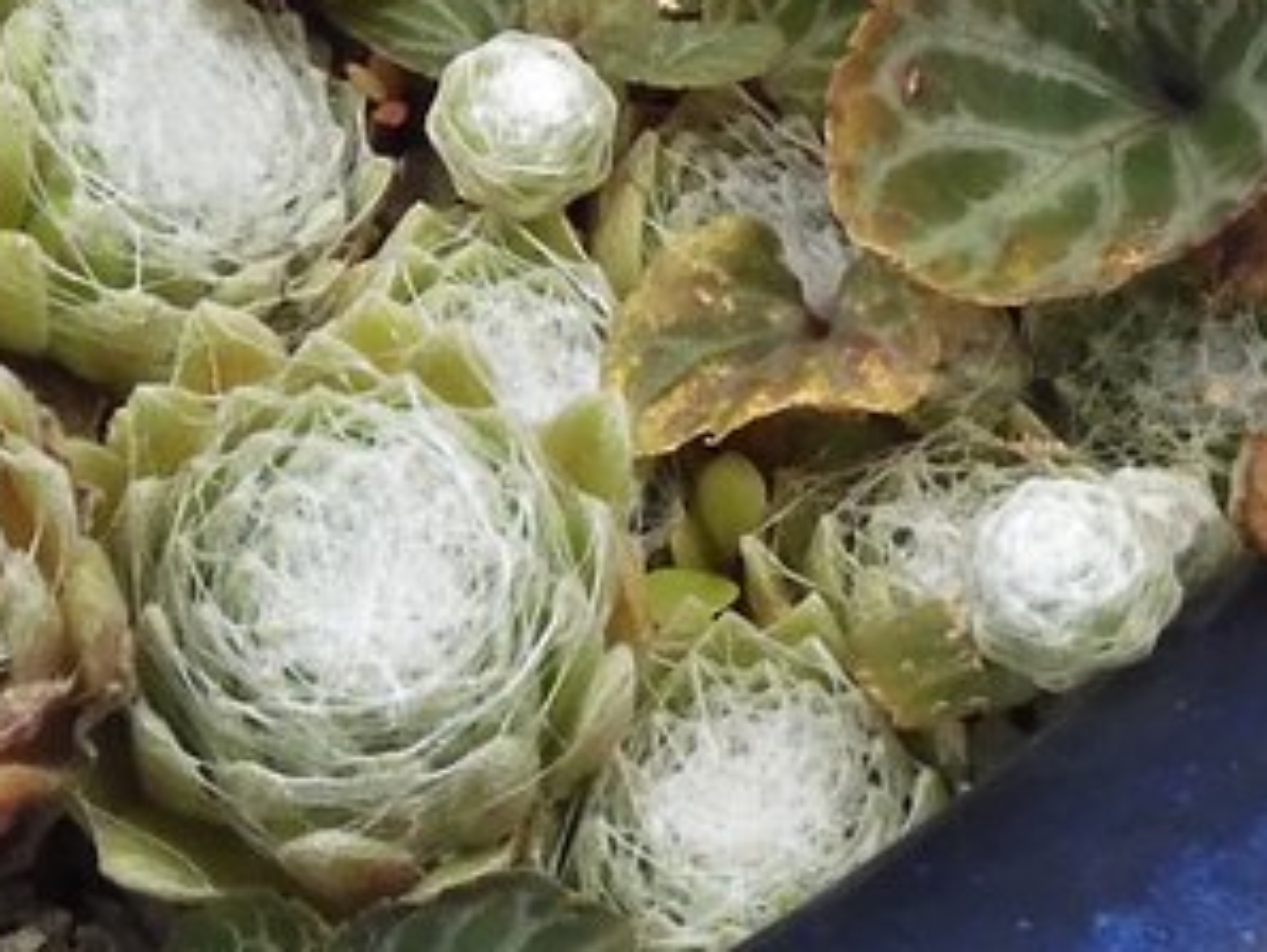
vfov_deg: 6.6
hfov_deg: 8.7
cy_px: -196
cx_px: -599
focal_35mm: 223
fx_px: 8169
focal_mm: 11.6
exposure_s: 1/320
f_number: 8
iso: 800
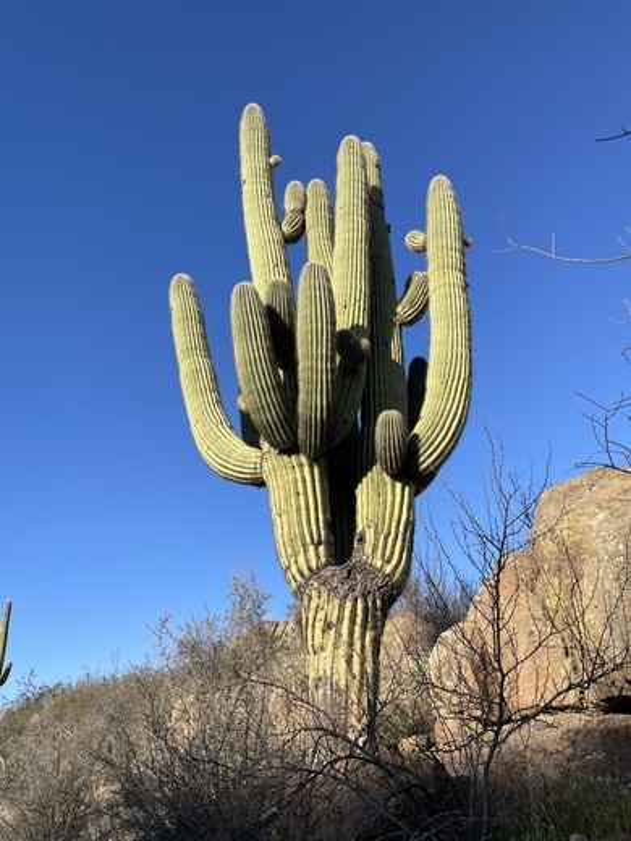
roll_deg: +2.7
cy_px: 420
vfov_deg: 67.3
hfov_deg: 53.1
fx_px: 632
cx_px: 316
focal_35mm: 26
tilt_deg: +30.2
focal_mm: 4.2
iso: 32
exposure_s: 1/2092
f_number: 1.6
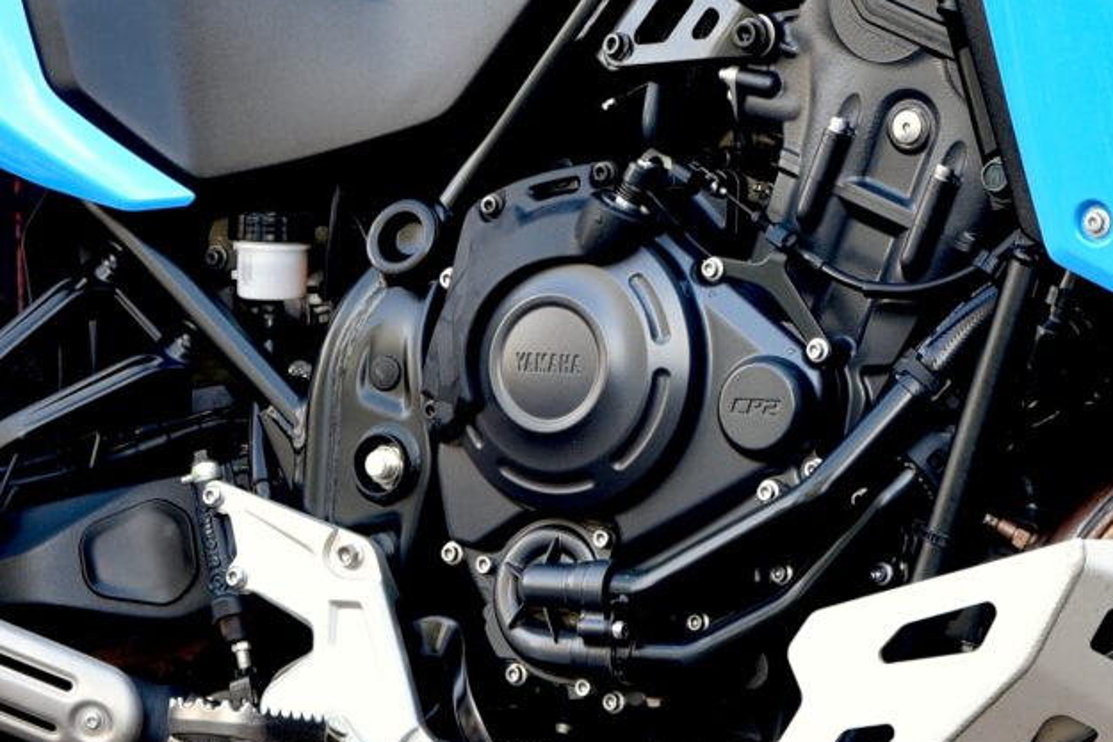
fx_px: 7854
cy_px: 109
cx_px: 969
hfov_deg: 8.1
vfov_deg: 5.4
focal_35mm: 254
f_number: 4.5
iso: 200
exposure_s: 1/80
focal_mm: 62
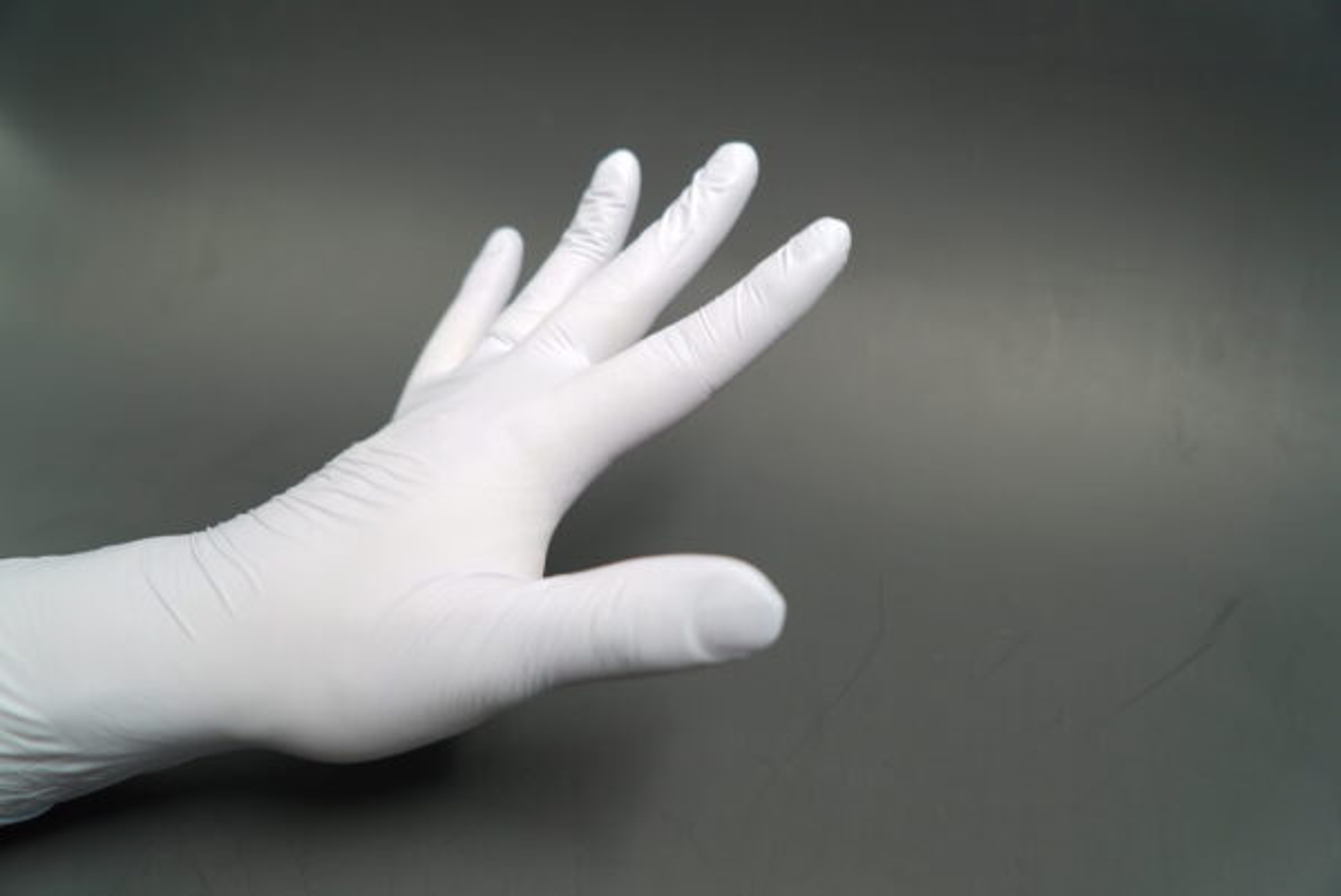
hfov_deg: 71.5
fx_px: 932
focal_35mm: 25
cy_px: 448
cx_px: 670
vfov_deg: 51.4
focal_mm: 25
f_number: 4
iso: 50
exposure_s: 1/15
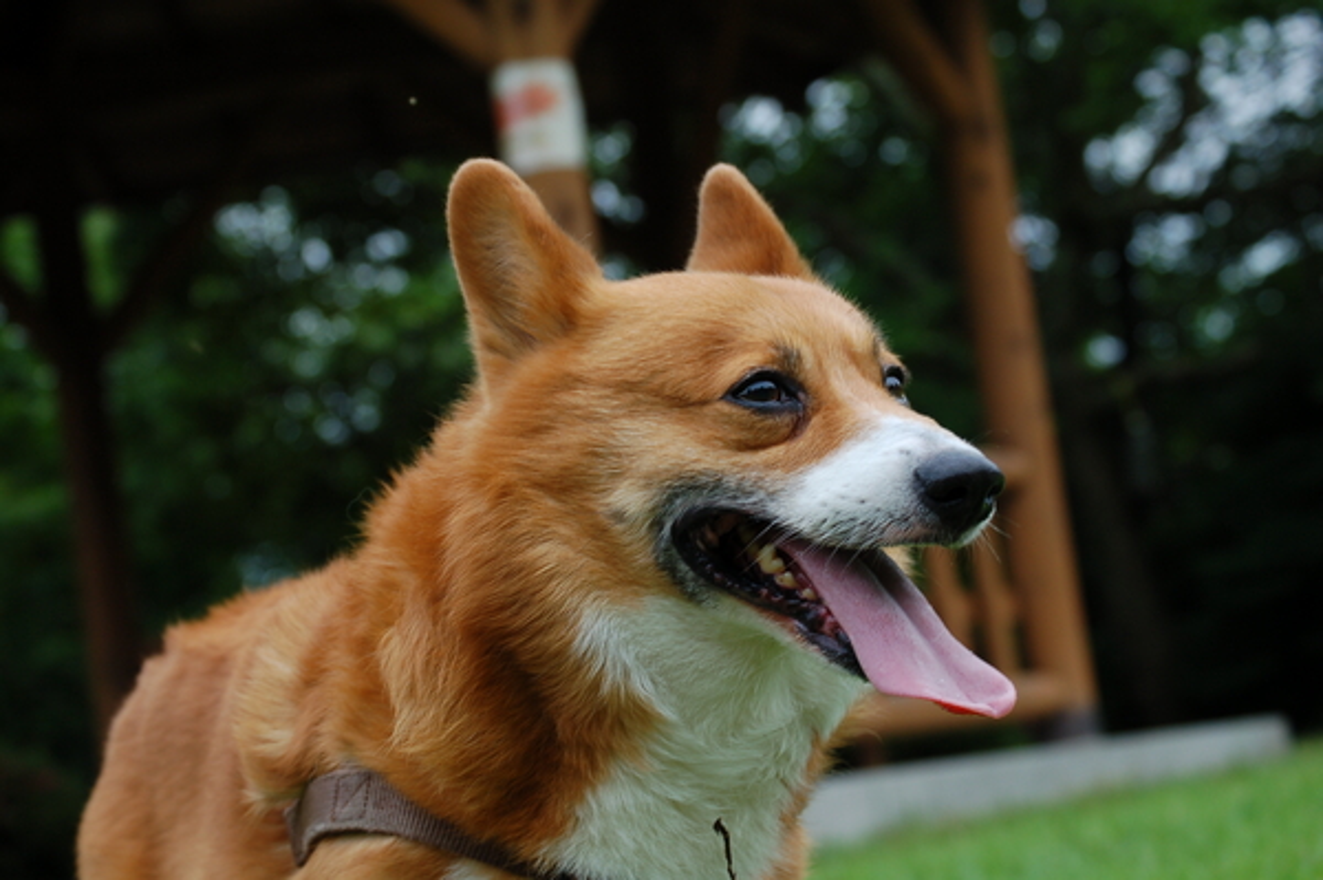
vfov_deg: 16.5
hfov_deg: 24.6
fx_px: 3029
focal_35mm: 82
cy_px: 440
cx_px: 662
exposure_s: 1/125
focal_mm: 55
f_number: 5
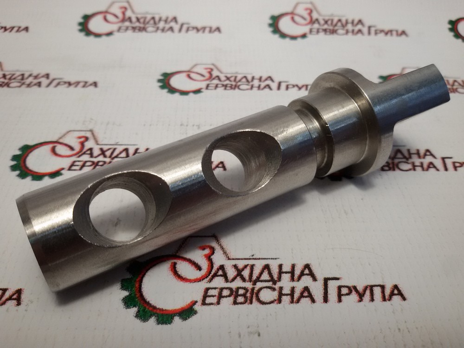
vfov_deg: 45.4
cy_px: 174
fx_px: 416
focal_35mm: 31
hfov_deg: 58.4
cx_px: 232
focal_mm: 2.93
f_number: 2.4
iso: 64
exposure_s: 1/100
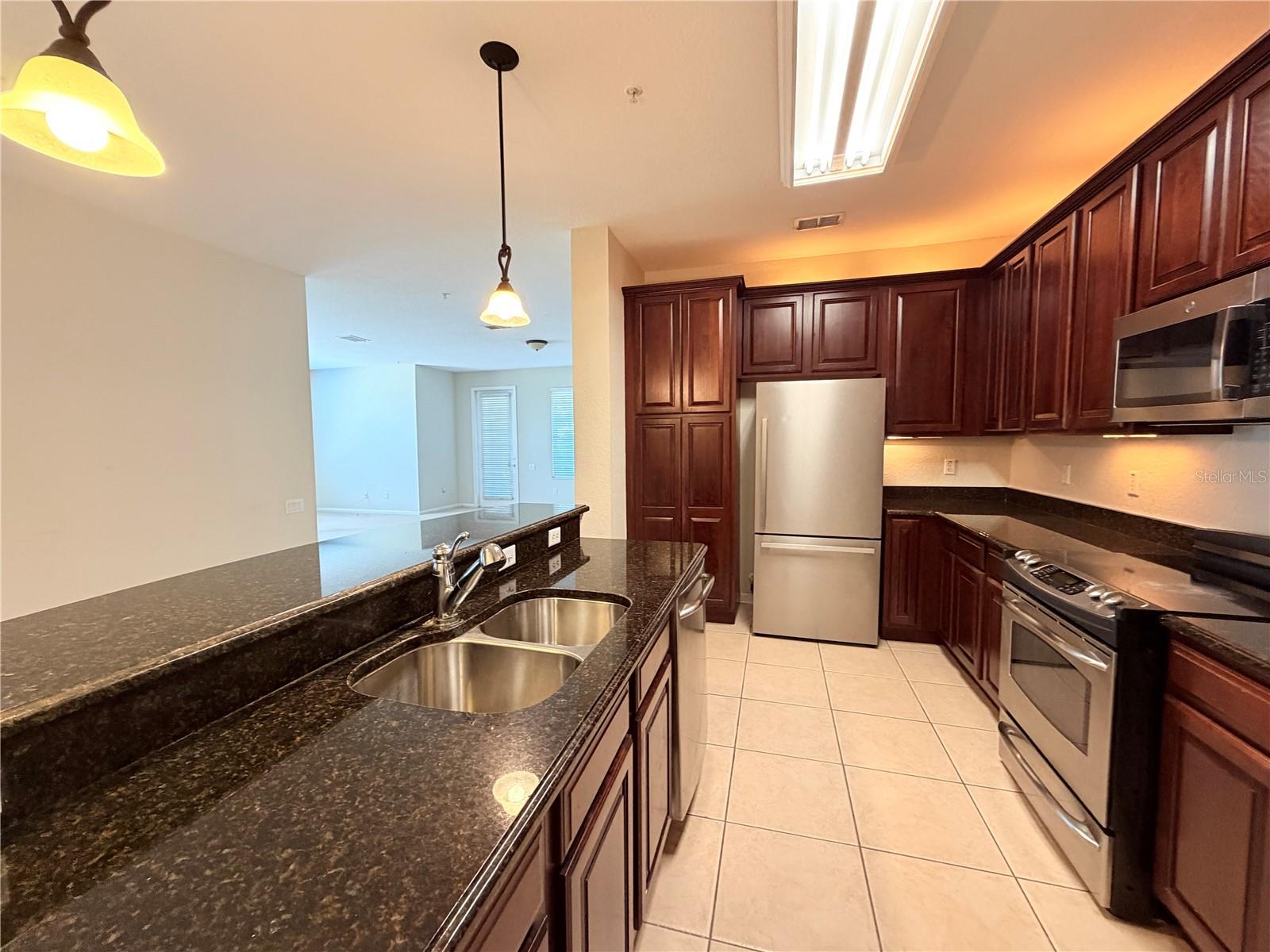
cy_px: 476
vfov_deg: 85.7
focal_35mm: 14
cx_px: 635
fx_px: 514
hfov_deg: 102.1
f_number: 2.2
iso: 320
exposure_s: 1/59
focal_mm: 2.22
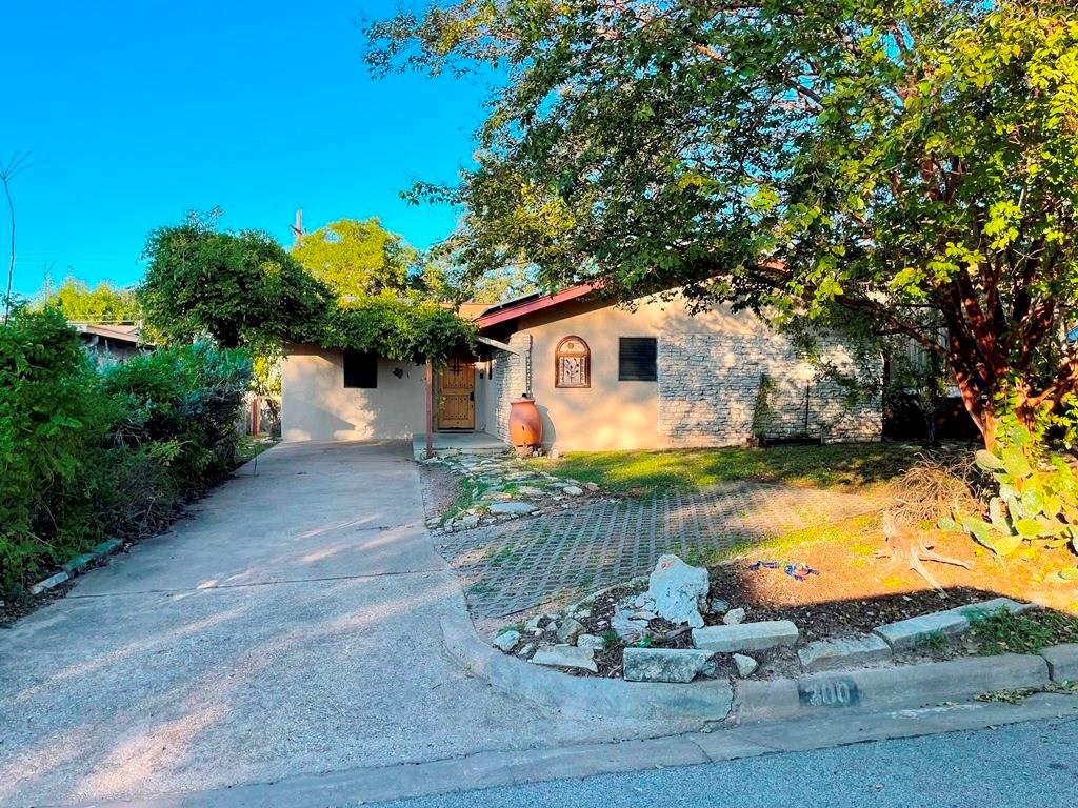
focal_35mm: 26
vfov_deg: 53.1
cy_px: 404
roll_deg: +0.5
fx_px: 810
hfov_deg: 67.3
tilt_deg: -0.5
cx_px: 539
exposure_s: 1/836
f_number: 1.6
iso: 32
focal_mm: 4.2
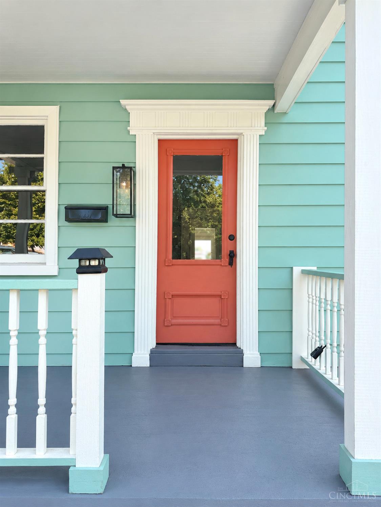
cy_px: 254
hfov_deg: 56.8
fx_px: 352
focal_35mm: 24
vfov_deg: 71.6
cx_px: 190
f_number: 1.78
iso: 80
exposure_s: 1/1230
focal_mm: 6.76
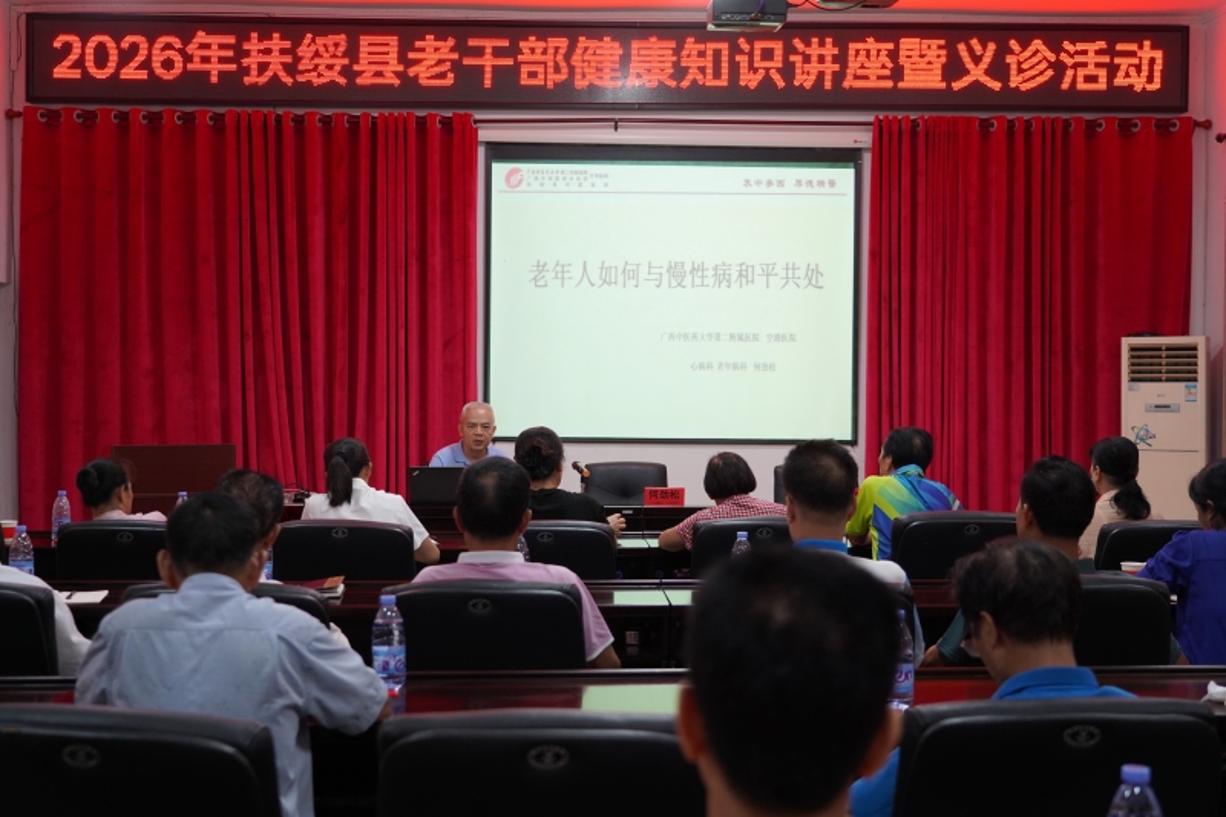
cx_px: 613
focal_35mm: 43
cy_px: 408
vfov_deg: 31.2
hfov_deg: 45.4
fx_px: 1464
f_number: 4
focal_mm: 43
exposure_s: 1/160
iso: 1600
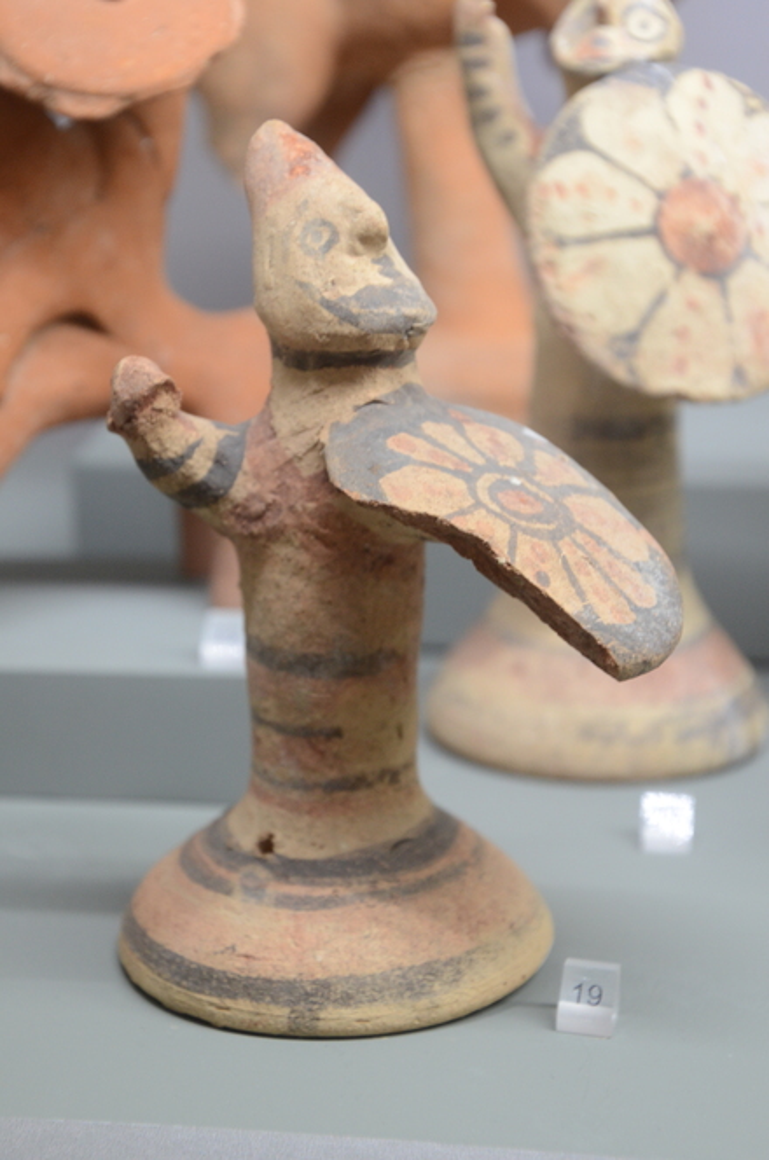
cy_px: 580
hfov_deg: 17.4
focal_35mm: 78
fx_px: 2510
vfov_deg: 26.0
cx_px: 384
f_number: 5
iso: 1000
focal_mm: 52
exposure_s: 1/15
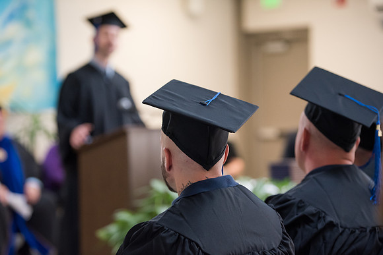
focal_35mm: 110
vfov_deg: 12.5
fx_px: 1170
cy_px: 128
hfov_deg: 18.6
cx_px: 192
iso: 4000
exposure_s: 1/200
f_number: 2.8
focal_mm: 110
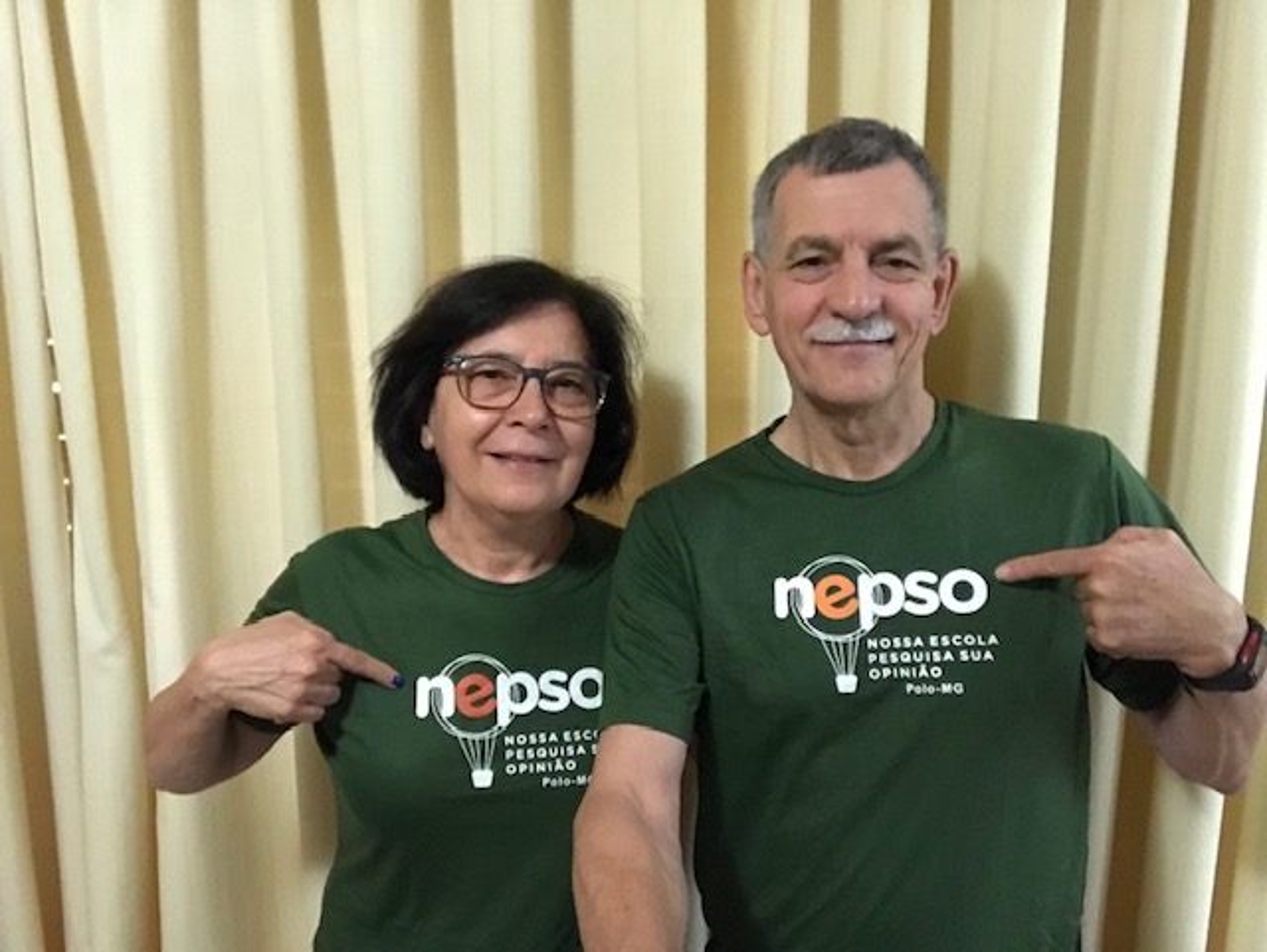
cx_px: 634
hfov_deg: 56.8
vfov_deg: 44.2
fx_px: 1172
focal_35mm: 32
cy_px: 476
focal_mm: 2.87
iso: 500
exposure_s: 1/15
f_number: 2.2
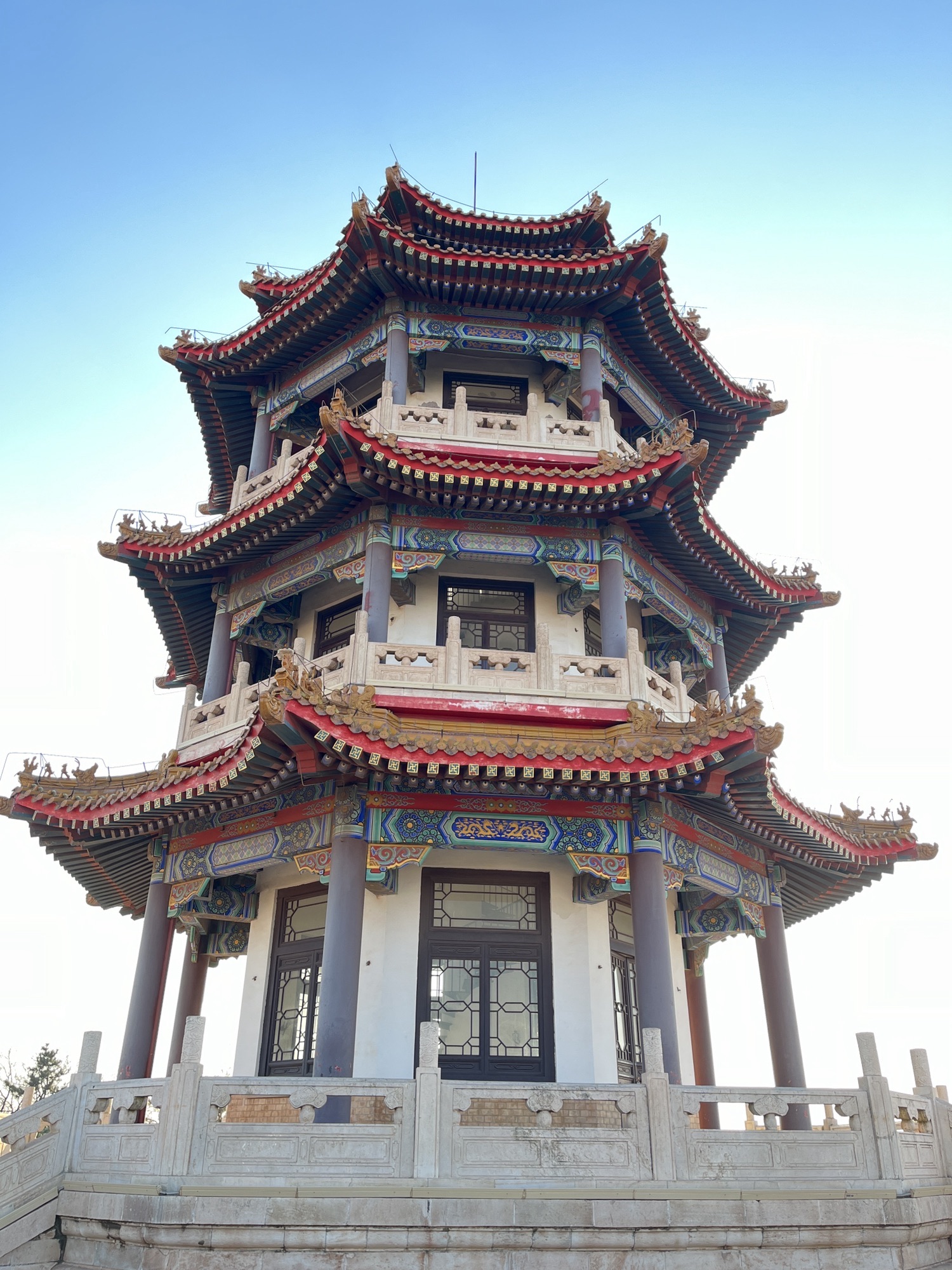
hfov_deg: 53.1
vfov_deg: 67.3
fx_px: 953
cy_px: 635
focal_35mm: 26
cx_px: 476
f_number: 1.6
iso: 50
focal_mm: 5.1
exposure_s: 1/306
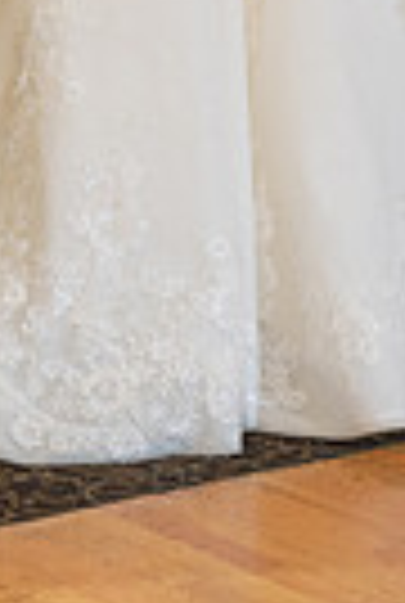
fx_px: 3827
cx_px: 95
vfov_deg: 8.9
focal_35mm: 228
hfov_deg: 6.1
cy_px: -201
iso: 800
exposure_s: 1/80
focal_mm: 45
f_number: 4
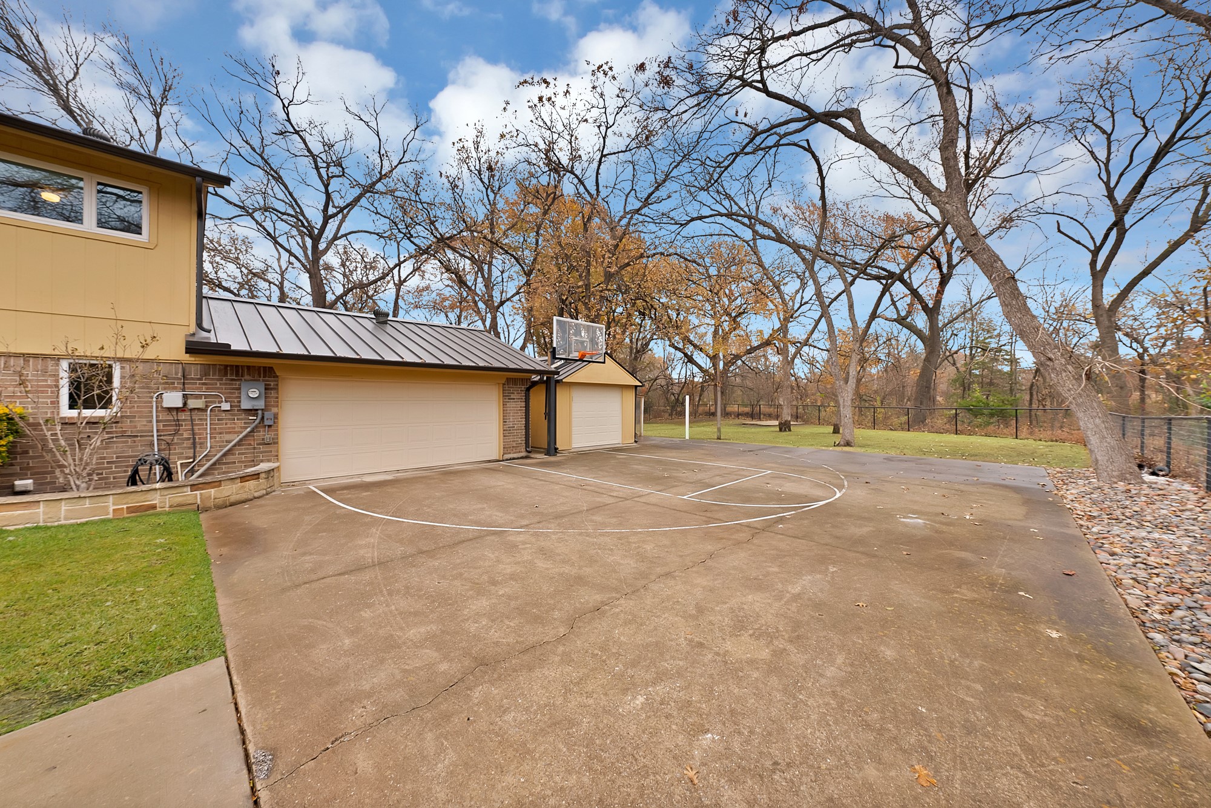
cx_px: 606
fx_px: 404
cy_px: 404
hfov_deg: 112.6
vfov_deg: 90.1
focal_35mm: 12
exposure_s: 1/30
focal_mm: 12
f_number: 10
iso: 640
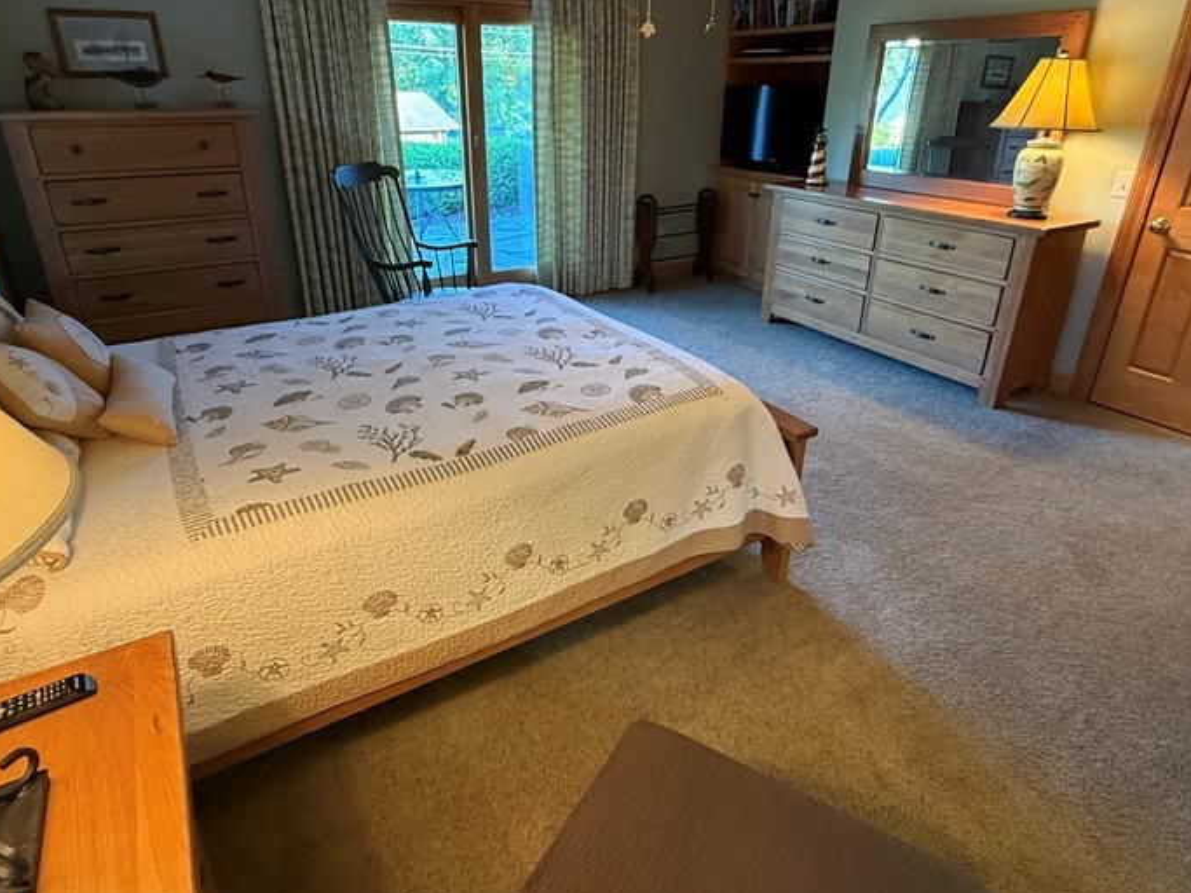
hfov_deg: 79.0
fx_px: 722
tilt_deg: -20.3
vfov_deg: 63.2
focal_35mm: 21
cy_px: 387
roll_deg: -1.6
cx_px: 595
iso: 400
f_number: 2.2
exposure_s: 1/60
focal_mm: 2.22
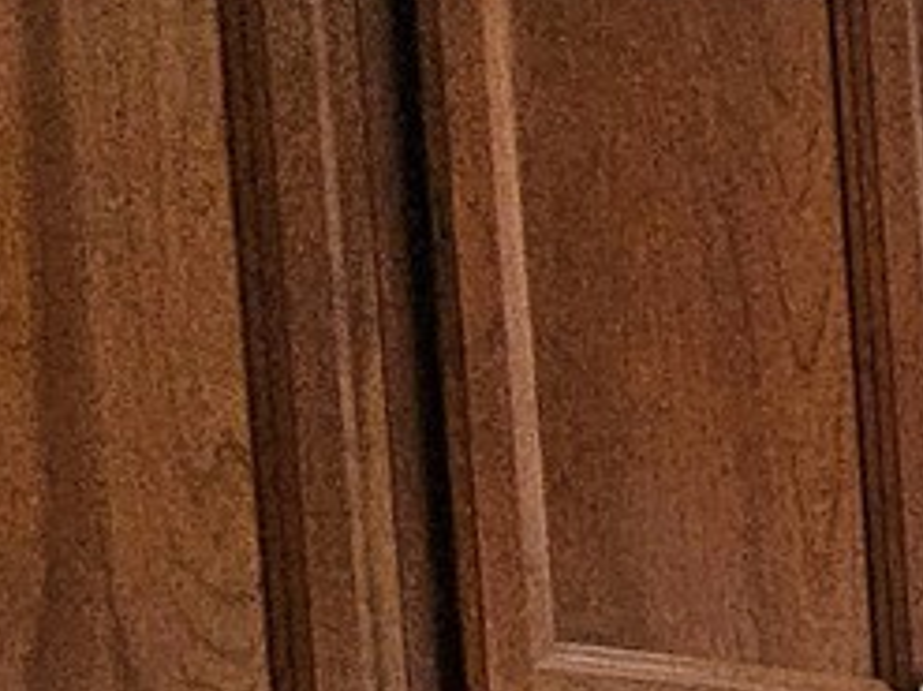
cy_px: 1595
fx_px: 3971
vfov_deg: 9.1
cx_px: 2735
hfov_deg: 10.0
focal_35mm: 149
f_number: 1.8
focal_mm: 5.4
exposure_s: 1/40
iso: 100
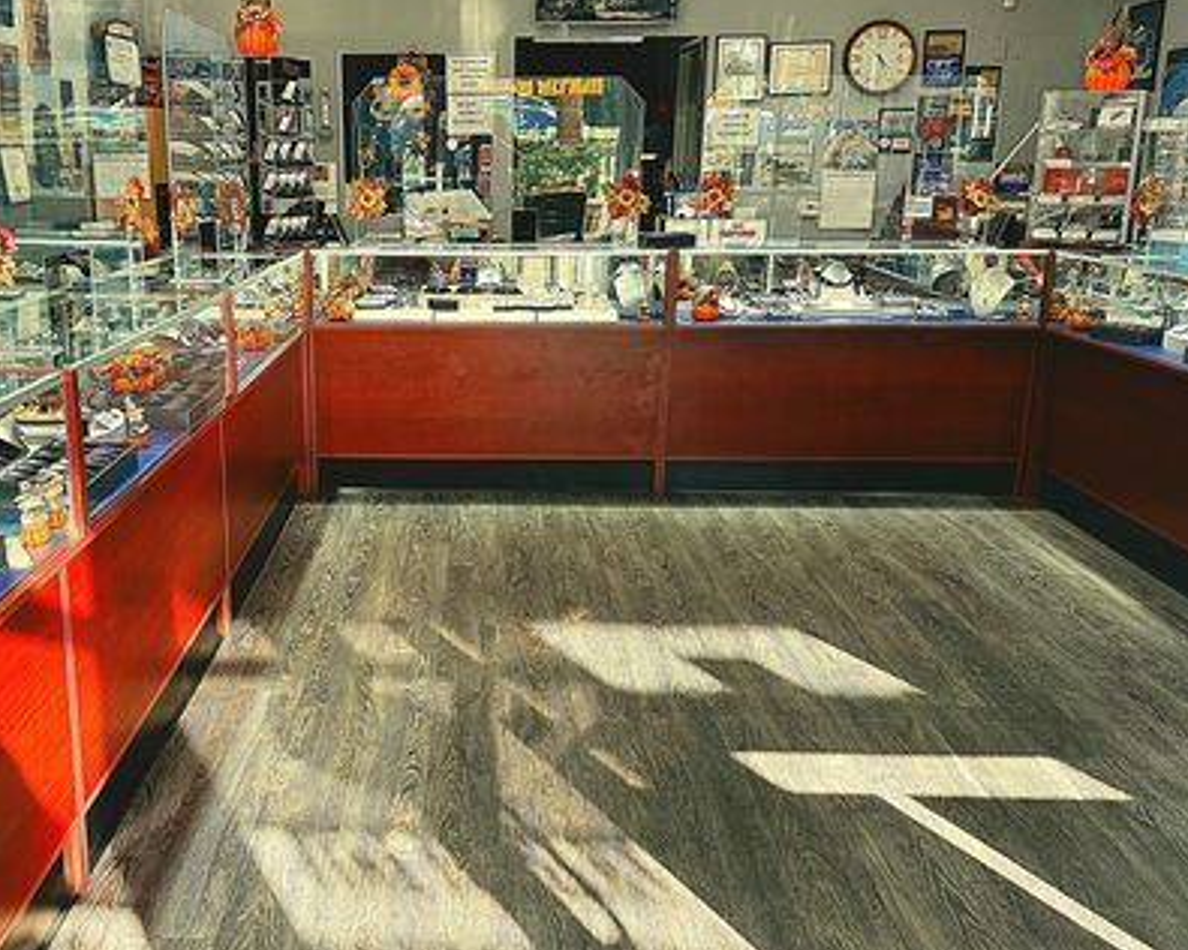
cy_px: 541
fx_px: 1336
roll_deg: -0.4
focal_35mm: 38
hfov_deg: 47.4
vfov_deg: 39.1
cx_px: 430
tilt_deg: -16.0
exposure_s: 1/222
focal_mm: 6.76
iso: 125
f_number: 1.78
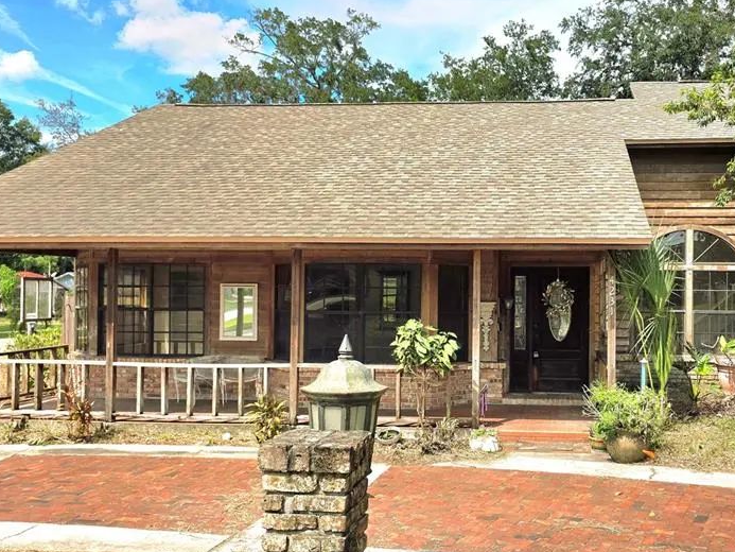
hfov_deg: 53.0
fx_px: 722
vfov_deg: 41.8
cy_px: 283
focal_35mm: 34
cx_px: 485
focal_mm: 6.3
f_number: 1.7
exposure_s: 1/5000
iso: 80
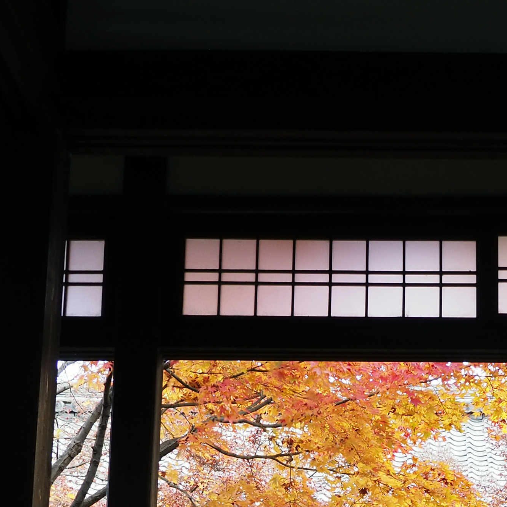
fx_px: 1524
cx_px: 454
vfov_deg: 18.1
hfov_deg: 18.6
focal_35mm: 92
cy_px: 580
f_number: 6.3
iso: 400
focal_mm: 15
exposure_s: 1/15
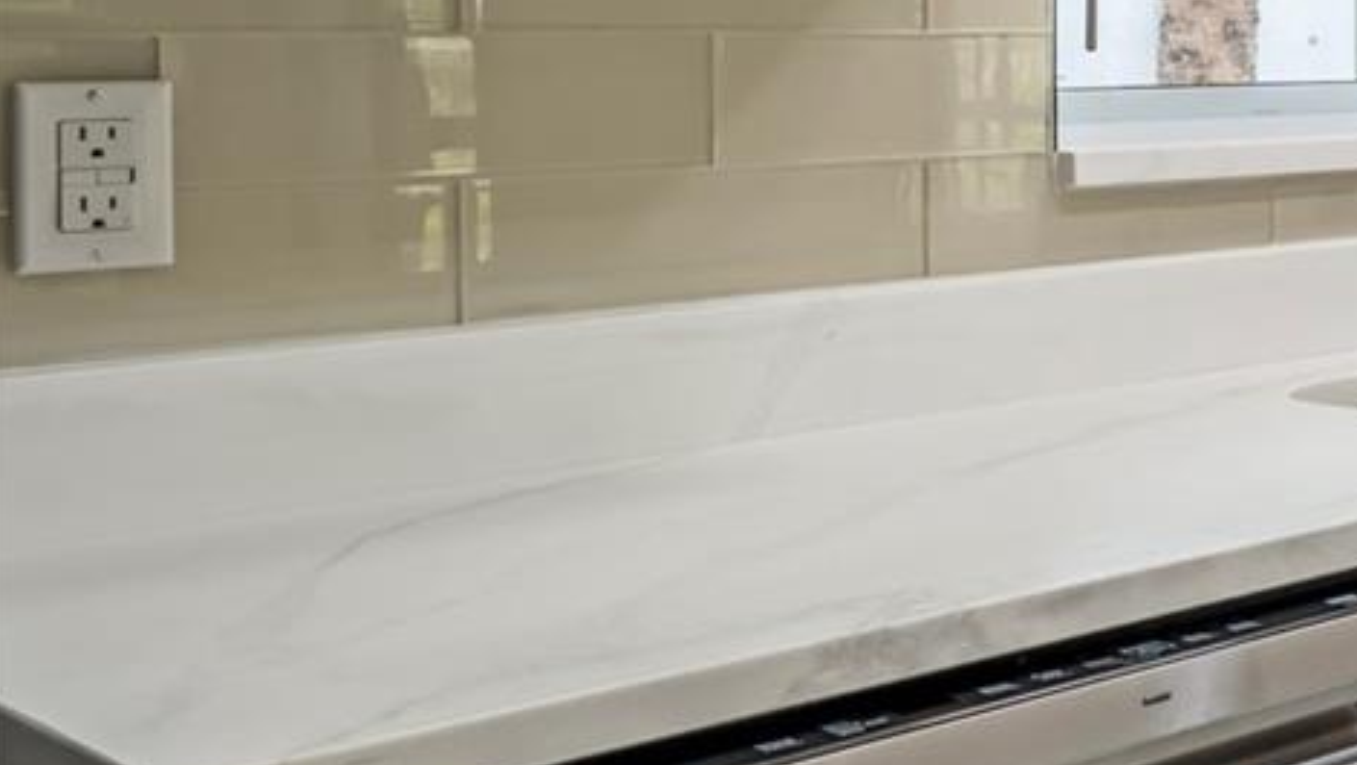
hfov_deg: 23.4
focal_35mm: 59
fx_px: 2116
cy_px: 78
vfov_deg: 20.1
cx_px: 2301
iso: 250
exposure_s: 1/200
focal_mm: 11
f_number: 9
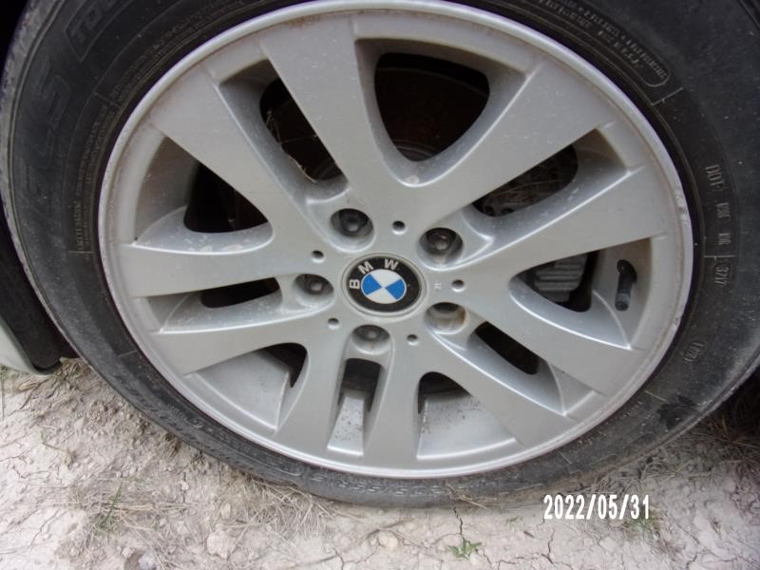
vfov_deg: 56.8
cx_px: 380
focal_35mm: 24
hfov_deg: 71.6
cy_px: 285
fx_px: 527
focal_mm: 4.3
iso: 80
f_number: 3.3
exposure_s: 1/170
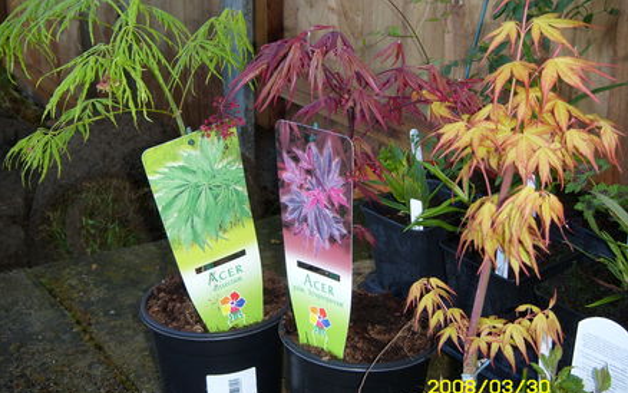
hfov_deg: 41.0
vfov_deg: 26.4
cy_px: 201
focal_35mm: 49
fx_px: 839
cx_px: 314
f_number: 3.9
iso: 50
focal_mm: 9.6
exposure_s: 1/60
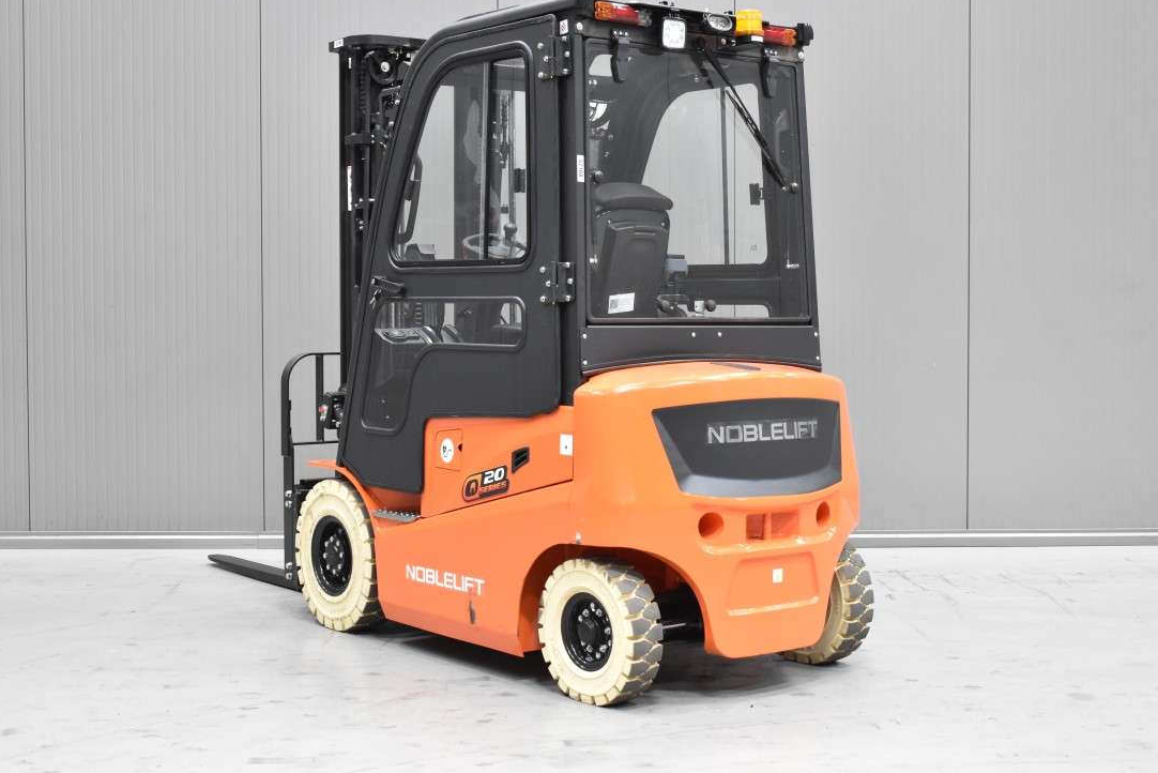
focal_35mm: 52
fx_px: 1659
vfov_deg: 26.2
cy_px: 364
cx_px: 567
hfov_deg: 38.5
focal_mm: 31
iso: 1600
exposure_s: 1/25
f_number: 5.6
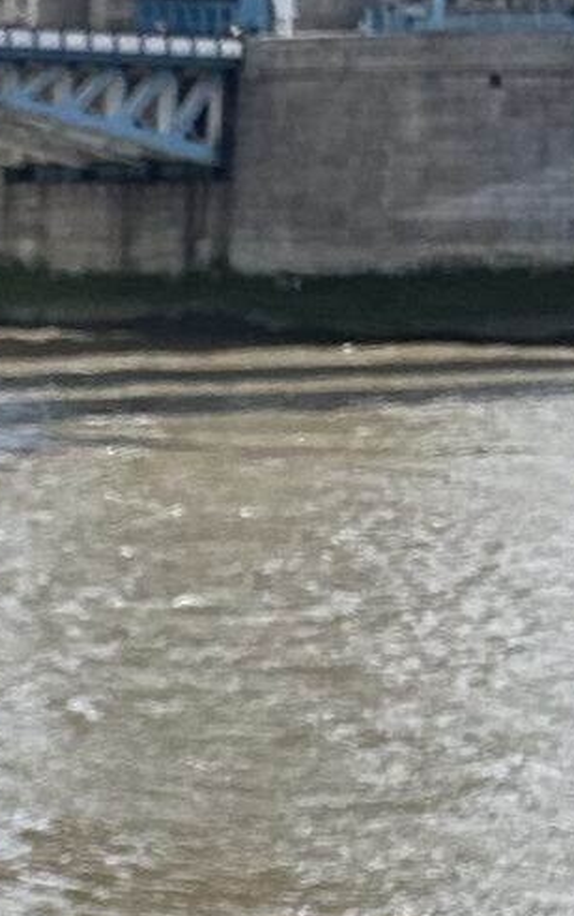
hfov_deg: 7.4
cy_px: 727
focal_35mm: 166
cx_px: -866
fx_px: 4148
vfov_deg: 12.6
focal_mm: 2.69
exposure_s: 1/702
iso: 25
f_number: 1.9
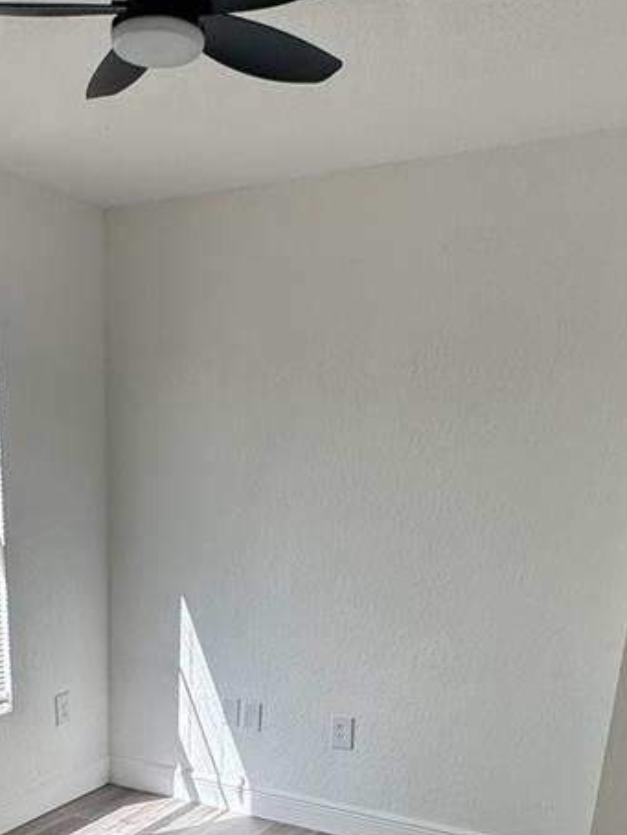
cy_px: 771
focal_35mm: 37
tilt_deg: -18.4
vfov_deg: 44.9
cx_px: 177
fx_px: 893
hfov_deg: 38.0
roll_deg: +0.0
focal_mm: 2.22
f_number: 2.2
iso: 40
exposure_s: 1/194
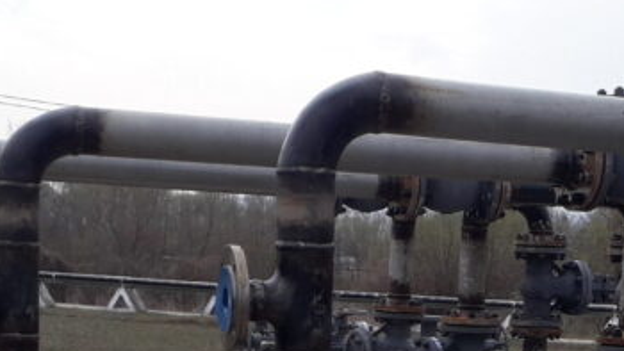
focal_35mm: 86
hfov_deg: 24.5
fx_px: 1423
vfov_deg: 13.3
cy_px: 531
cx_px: 449
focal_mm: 3.6
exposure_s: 1/1272
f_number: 1.9
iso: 40
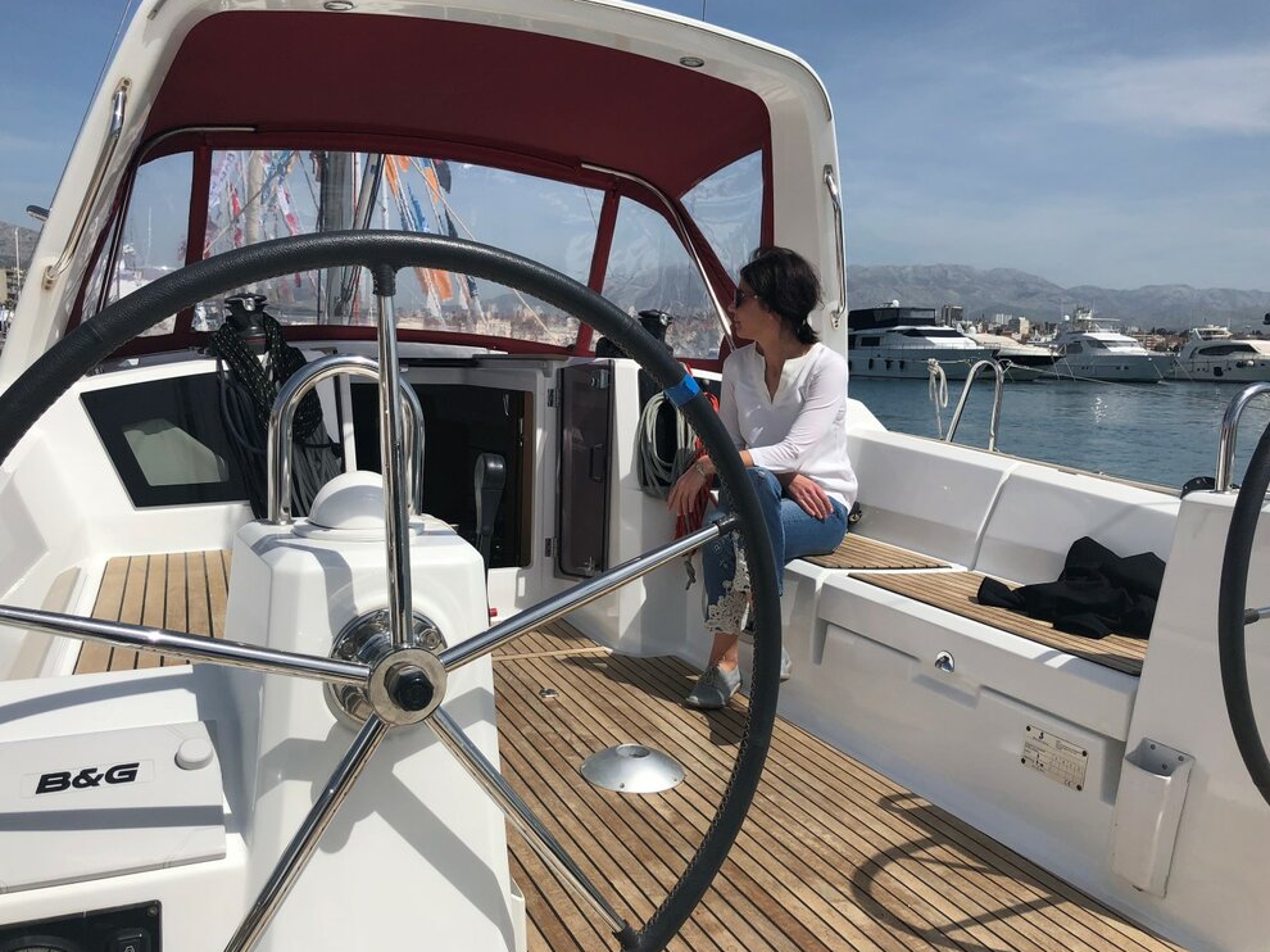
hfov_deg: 60.0
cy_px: 473
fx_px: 1100
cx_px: 616
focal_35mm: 30
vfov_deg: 46.8
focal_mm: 3.99
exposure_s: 1/4425
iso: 25
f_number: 1.8
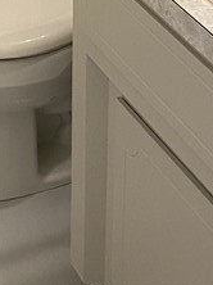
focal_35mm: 120
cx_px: 38
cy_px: -202
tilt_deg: -17.5
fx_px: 986
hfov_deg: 12.3
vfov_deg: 14.7
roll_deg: +1.2
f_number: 1.8
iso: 100
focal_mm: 4.25
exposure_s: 1/60
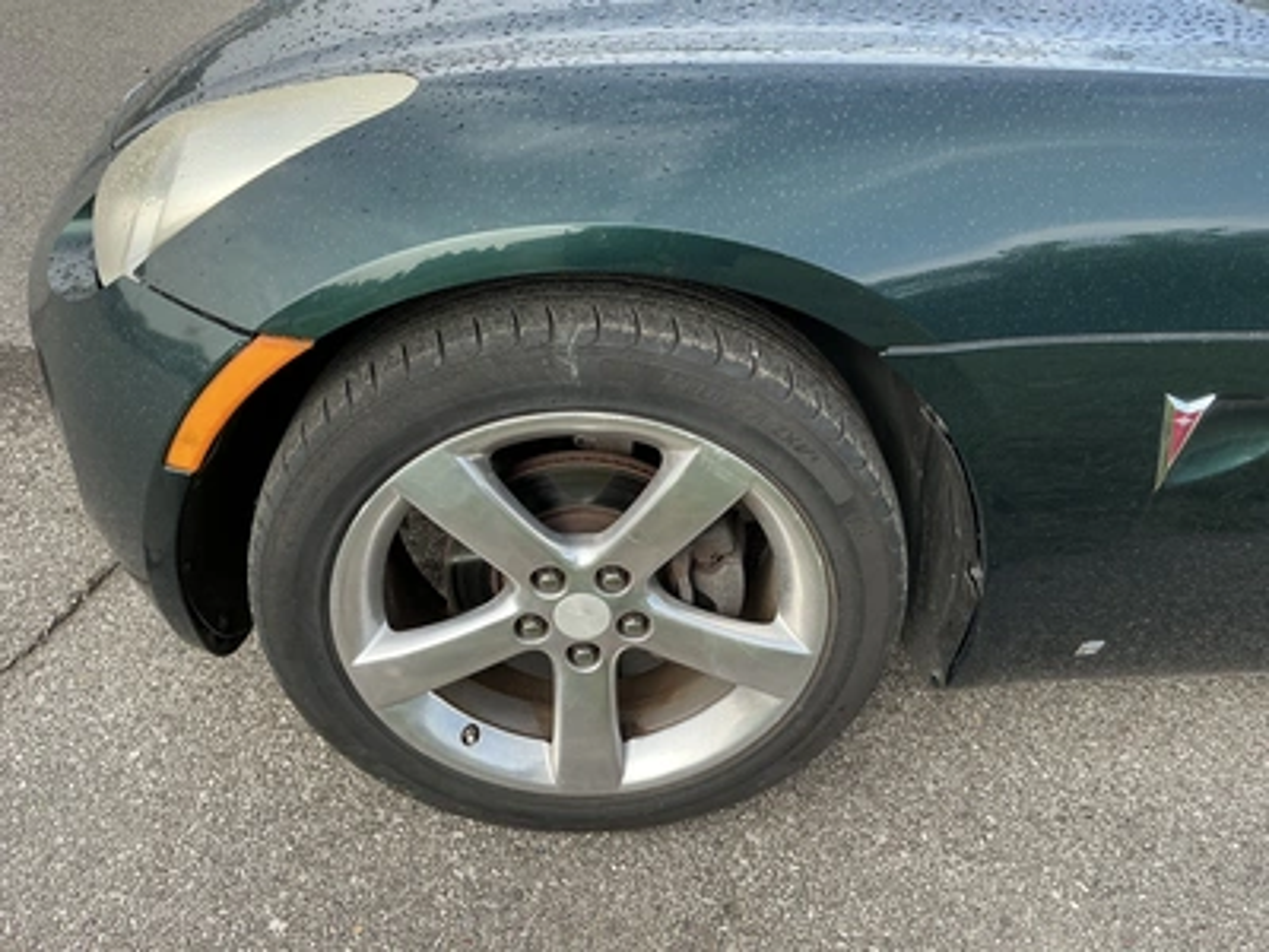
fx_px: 1026
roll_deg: -3.1
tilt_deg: -34.6
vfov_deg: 49.7
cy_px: 476
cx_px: 634
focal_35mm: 28
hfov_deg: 63.4
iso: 25
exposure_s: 1/391
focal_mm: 3
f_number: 1.8
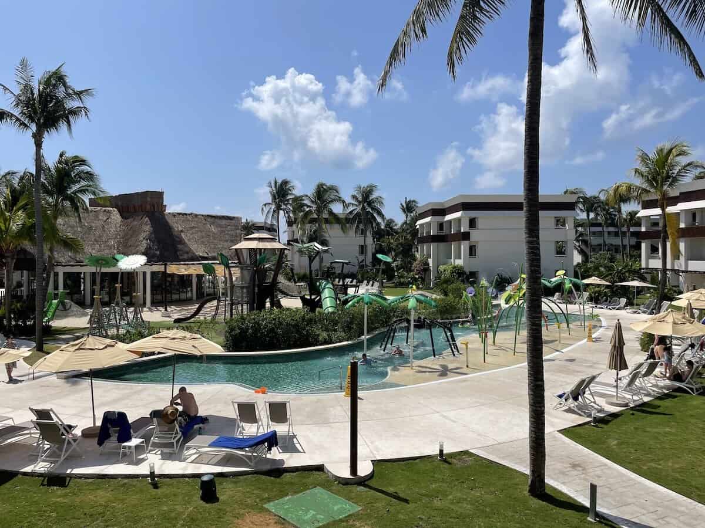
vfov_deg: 53.1
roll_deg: +0.1
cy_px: 264
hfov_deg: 67.3
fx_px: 530
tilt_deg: -0.4
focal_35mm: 26
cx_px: 352
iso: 32
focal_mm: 4.2
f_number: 1.6
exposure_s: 1/7299
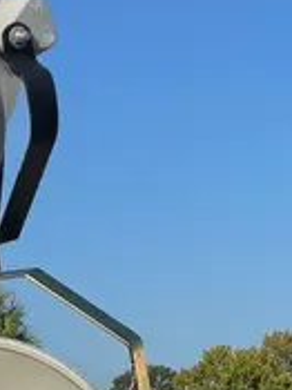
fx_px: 1227
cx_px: -13
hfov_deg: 13.3
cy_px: 627
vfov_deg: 16.1
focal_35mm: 109
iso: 50
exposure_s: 1/6135
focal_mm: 4.2
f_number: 1.6
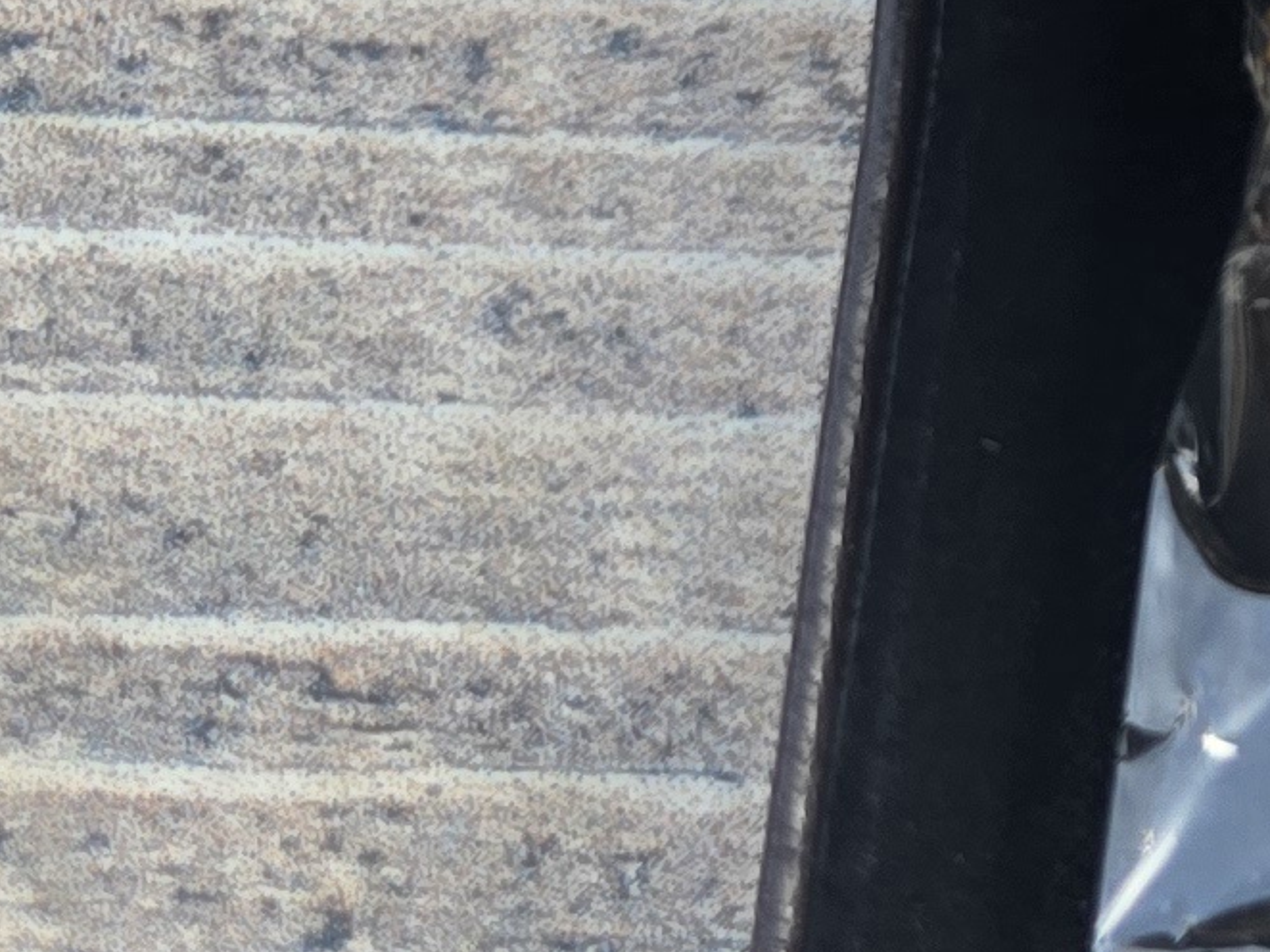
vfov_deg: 9.8
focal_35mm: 139
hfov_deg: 11.7
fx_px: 5098
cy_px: -1056
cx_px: 3027
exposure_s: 1/182
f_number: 1.7
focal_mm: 6.3
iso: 16
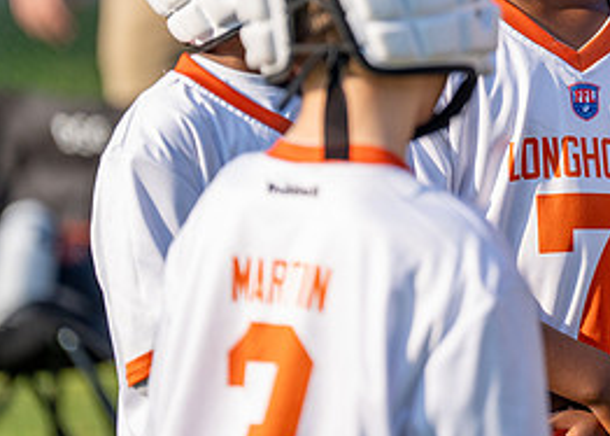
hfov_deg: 3.8
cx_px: 638
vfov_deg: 2.7
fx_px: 9214
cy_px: -16
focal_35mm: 532
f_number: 2.8
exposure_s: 1/2500
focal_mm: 200
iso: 200
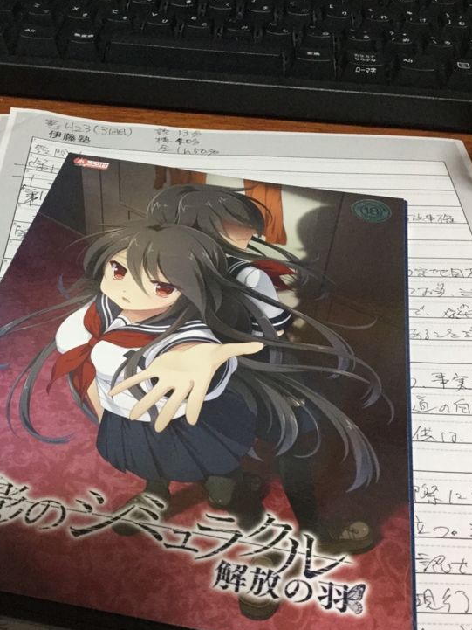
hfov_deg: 32.8
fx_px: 800
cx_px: 181
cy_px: 358
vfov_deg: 42.8
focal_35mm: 44
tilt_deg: -46.4
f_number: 2.4
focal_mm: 3.3
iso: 160
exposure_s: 1/30
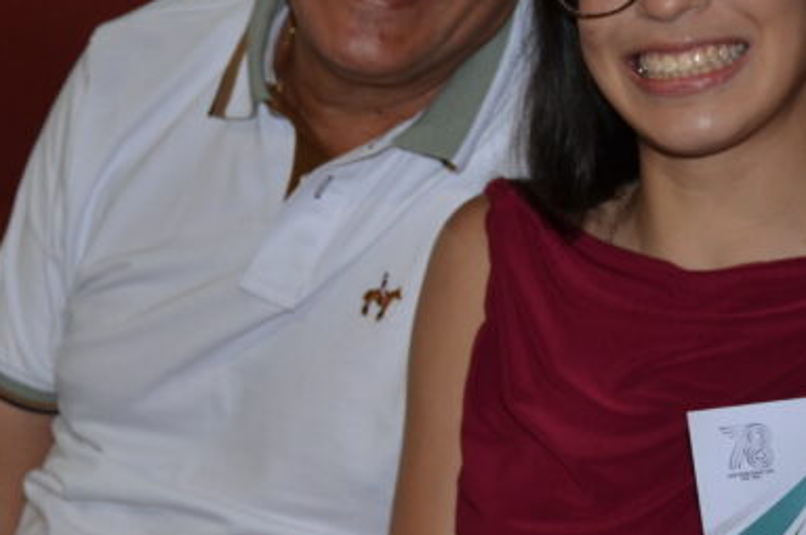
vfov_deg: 9.7
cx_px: 328
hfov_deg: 14.6
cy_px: 286
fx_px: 3137
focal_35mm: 140
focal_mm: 35
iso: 400
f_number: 4.2
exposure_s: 1/60
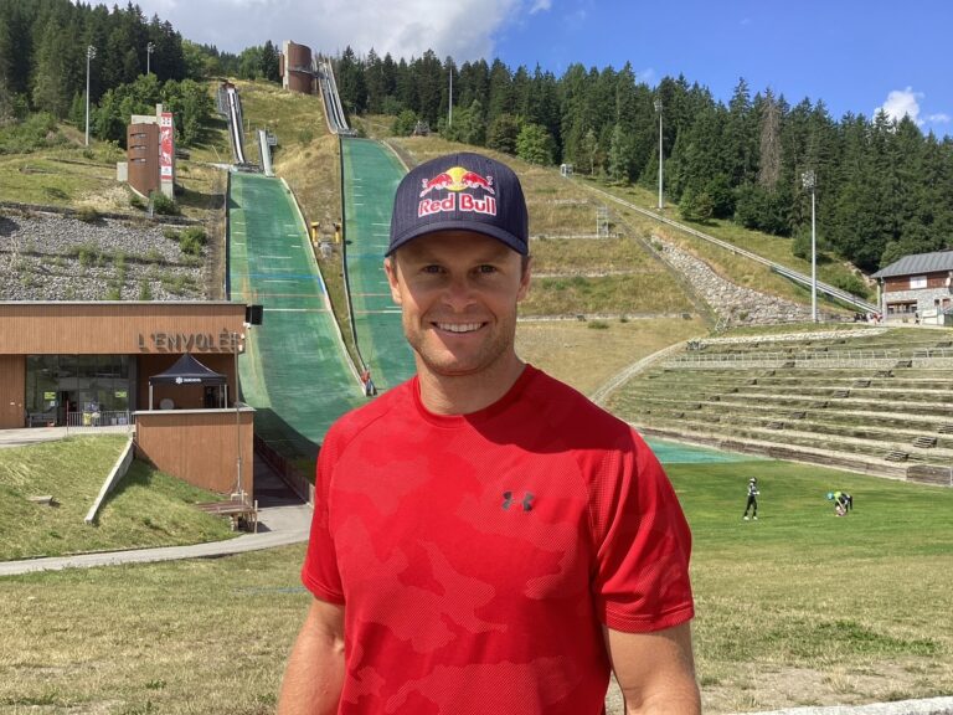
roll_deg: +0.2
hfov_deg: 58.4
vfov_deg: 45.4
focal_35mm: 31
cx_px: 476
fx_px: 853
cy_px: 358
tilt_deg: -1.4
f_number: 2.4
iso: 25
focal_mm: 3.3
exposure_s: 1/886
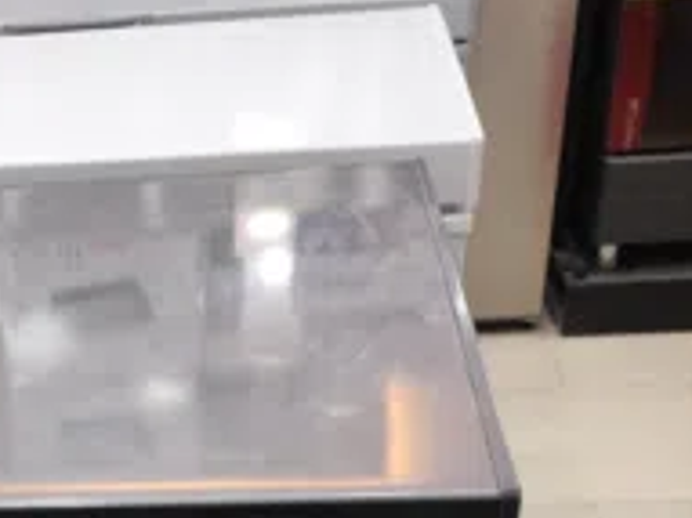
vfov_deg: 16.9
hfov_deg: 23.9
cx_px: -54
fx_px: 1538
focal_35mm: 77
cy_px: 822
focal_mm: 6.14
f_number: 1.65
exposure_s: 1/50
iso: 640
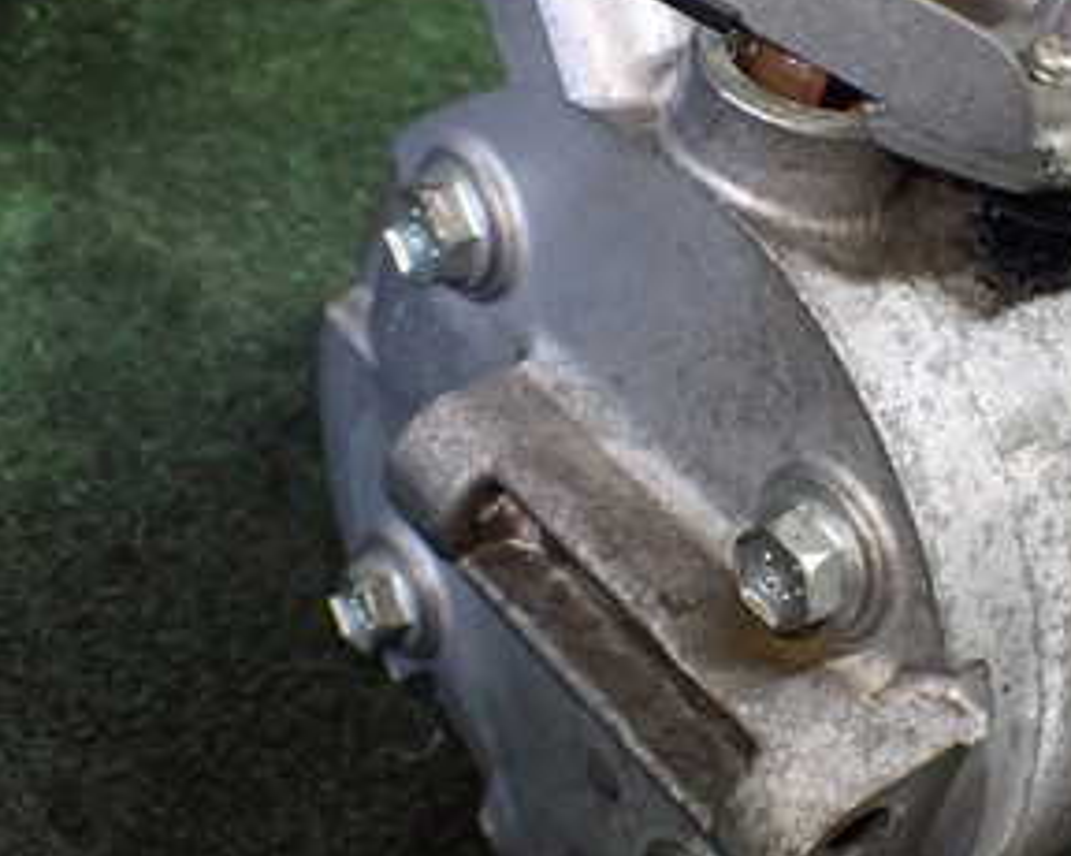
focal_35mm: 61
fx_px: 1932
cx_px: 811
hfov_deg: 30.4
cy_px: 395
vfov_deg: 25.0
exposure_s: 1/100
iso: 800
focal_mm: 5.4
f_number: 2.3
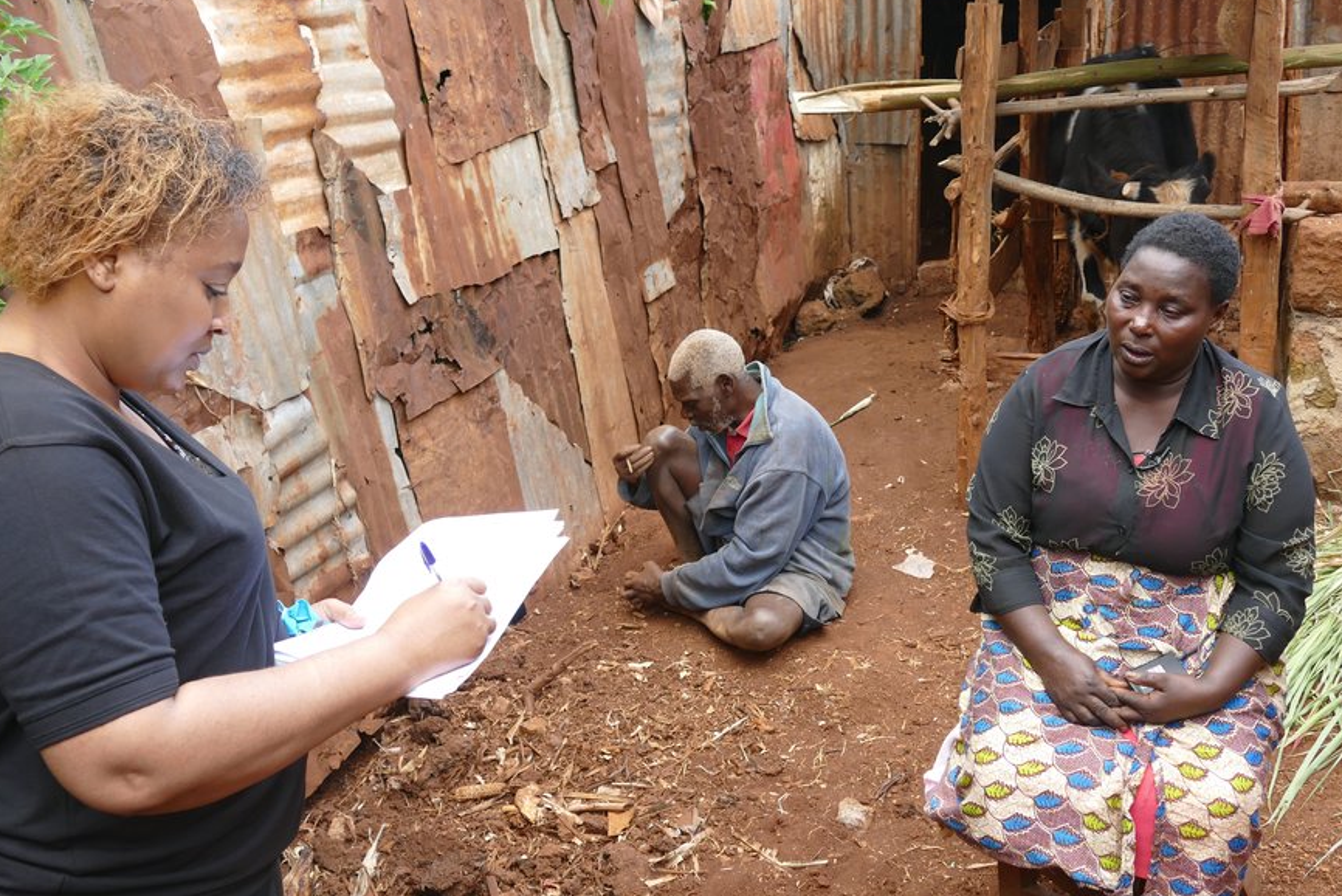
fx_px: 1454
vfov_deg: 34.2
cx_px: 659
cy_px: 460
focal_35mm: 39
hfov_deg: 49.5
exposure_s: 1/80
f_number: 3.5
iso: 200
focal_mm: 11.86
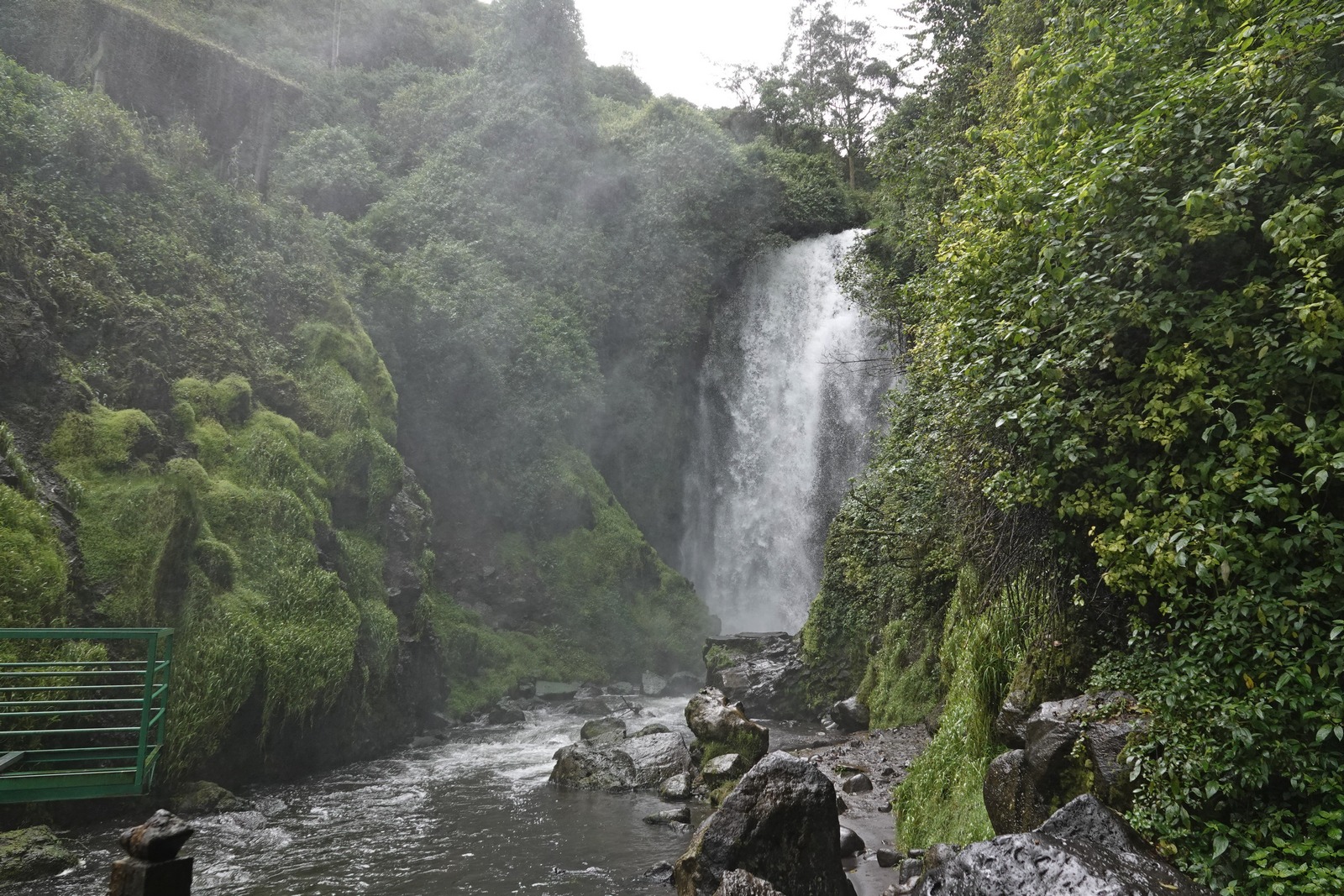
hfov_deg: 73.7
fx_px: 896
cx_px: 672
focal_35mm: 24
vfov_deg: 53.1
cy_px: 448
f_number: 2.4
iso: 400
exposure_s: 1/640
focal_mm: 8.8
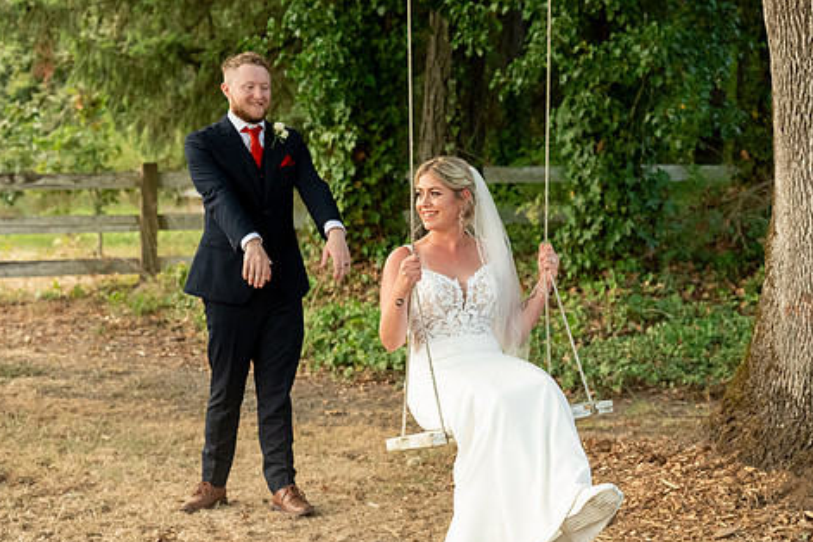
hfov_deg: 22.6
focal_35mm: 90
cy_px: 230
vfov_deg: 15.2
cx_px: 502
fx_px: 2032
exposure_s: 1/400
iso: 4000
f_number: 4
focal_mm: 64
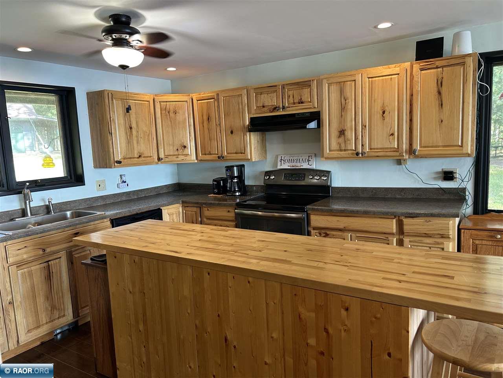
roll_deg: +2.9
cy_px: 189
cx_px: 252
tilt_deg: -7.9
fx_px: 378
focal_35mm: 26
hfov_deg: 67.3
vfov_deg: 53.1
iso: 80
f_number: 1.5
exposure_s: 1/60
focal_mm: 5.7
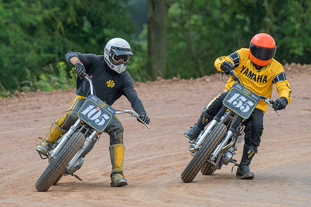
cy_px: 117
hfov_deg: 6.1
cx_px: 176
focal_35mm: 340
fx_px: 2936
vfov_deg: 4.0
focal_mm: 200
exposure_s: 1/400
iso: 200
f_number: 4
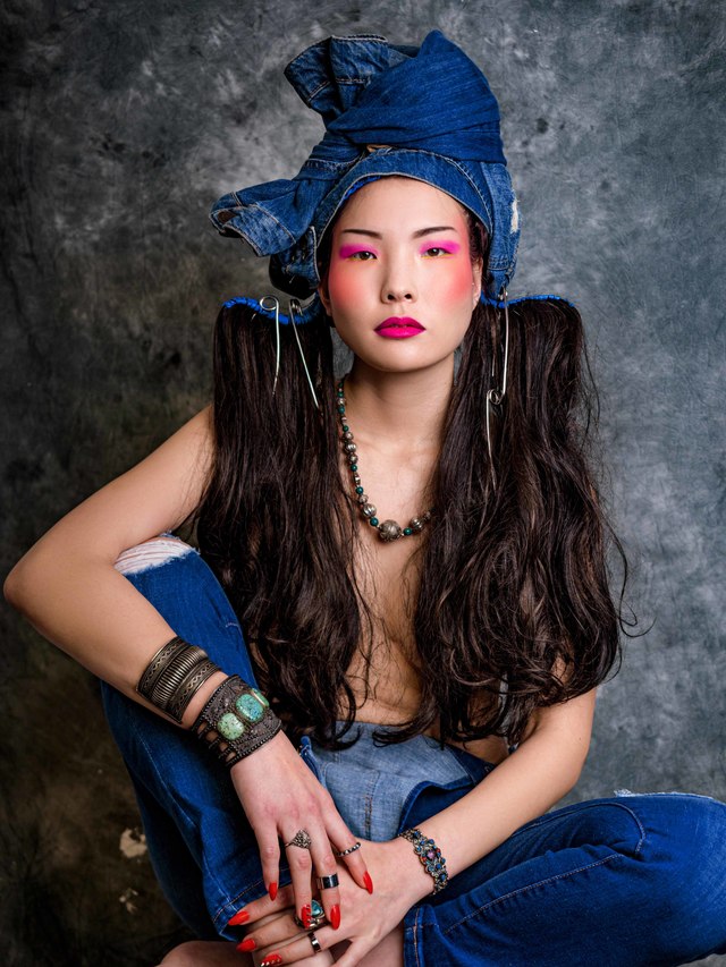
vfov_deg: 36.8
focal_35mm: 52
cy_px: 484
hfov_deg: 28.0
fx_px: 1454
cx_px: 363
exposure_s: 1/250
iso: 200
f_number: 2.8
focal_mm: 26
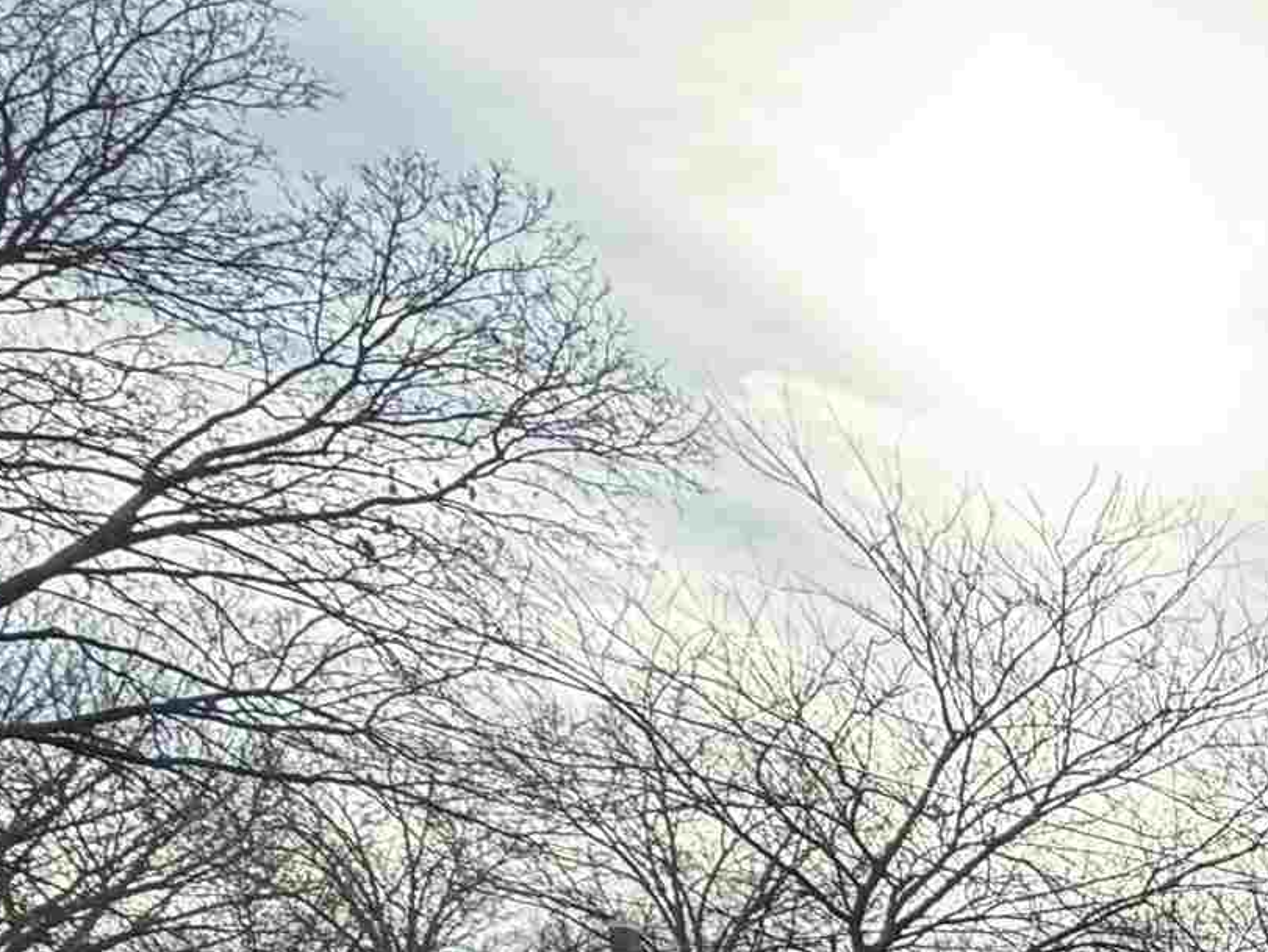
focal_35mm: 53
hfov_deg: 24.3
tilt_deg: -5.0
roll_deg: +0.4
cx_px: 2078
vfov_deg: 22.4
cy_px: 1446
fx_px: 1942
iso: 64
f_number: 2.2
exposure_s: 1/864
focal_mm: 2.22
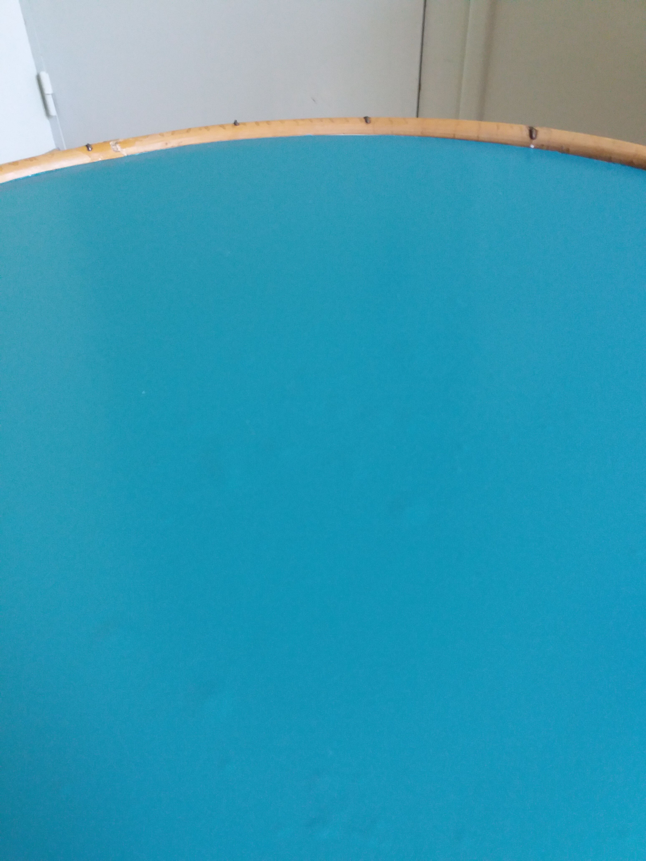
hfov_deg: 49.7
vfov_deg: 63.4
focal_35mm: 28
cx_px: 323
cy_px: 430
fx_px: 697
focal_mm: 3.7
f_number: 1.9
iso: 200
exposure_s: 1/17
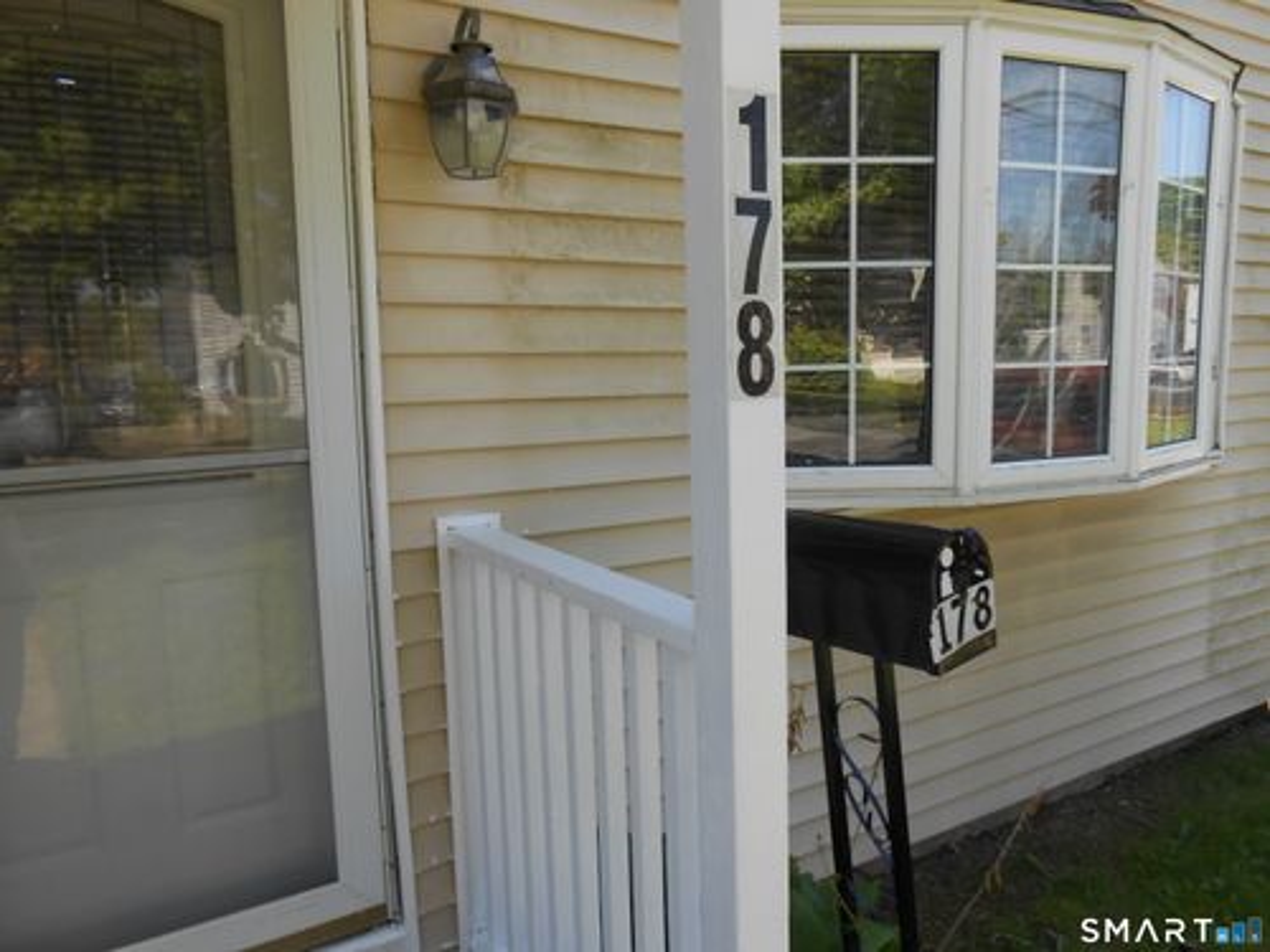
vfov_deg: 53.1
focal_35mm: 26
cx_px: 635
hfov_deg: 67.3
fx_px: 954
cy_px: 476
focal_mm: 4.6
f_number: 3.5
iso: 80
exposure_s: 1/250
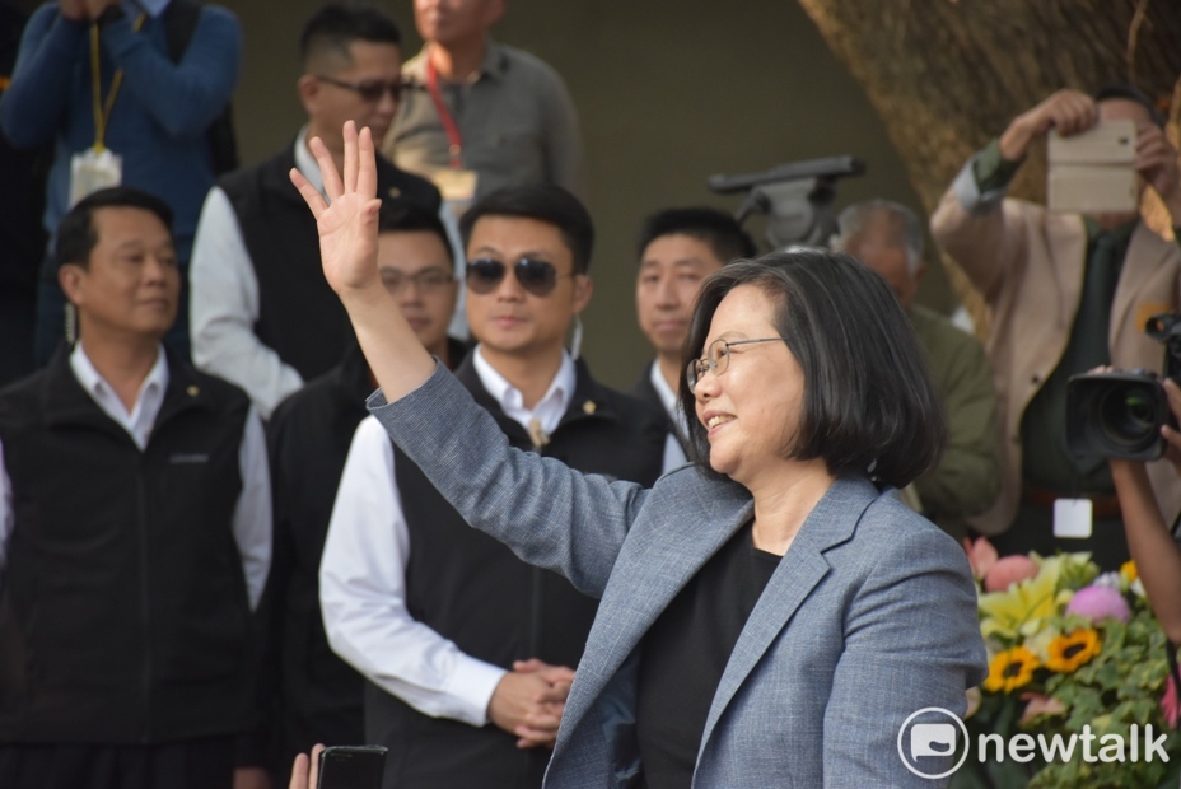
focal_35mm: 210
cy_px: 394
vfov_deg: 6.6
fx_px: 6893
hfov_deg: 9.8
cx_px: 590
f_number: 5.6
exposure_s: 1/500
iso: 800
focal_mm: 140
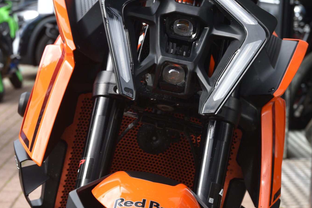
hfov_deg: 21.4
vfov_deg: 14.4
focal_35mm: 95
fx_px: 823
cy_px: 128
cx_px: 181
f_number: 5.6
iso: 200
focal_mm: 50
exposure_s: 1/125
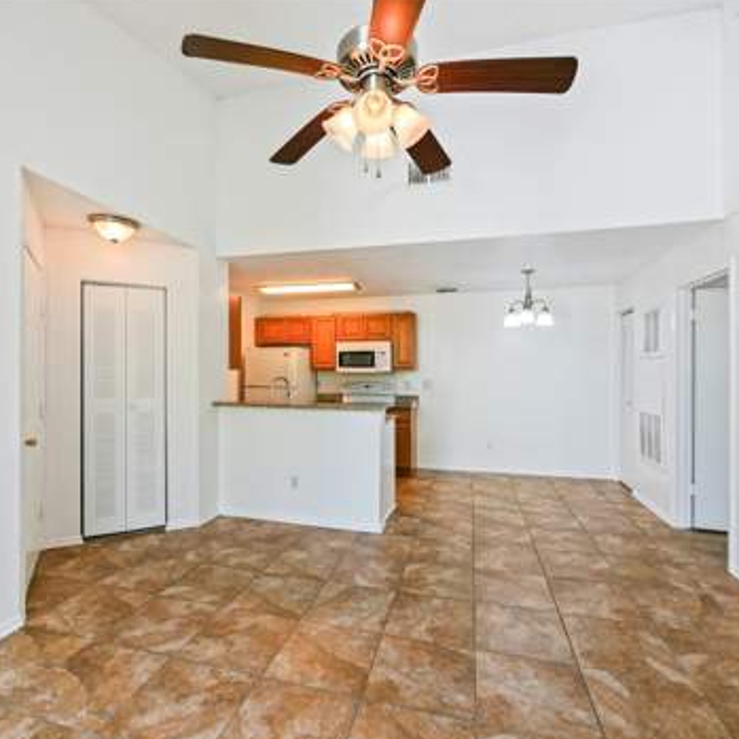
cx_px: 352
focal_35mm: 17
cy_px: 373
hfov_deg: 83.9
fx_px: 411
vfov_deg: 84.0
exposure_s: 1/100
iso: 200
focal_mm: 7
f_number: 4
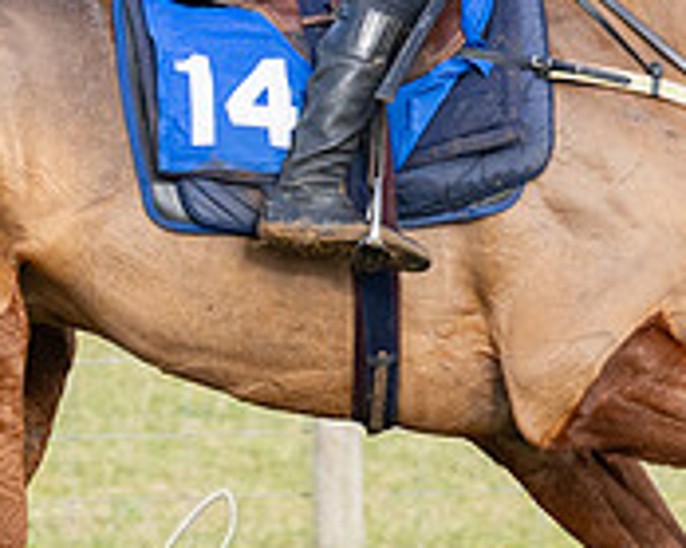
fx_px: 13961
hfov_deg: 2.8
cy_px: 322
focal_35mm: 688
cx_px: 411
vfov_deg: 2.2
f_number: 5
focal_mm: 110
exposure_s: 1/800
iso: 400
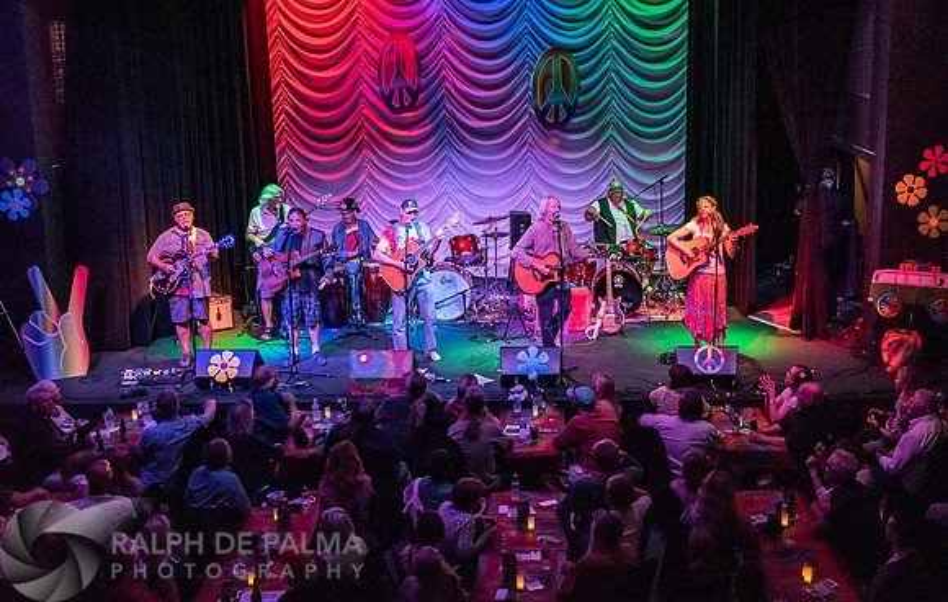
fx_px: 1180
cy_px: 283
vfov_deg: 28.6
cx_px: 516
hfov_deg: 43.7
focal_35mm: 45
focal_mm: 40
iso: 4000
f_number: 5.6
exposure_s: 1/160
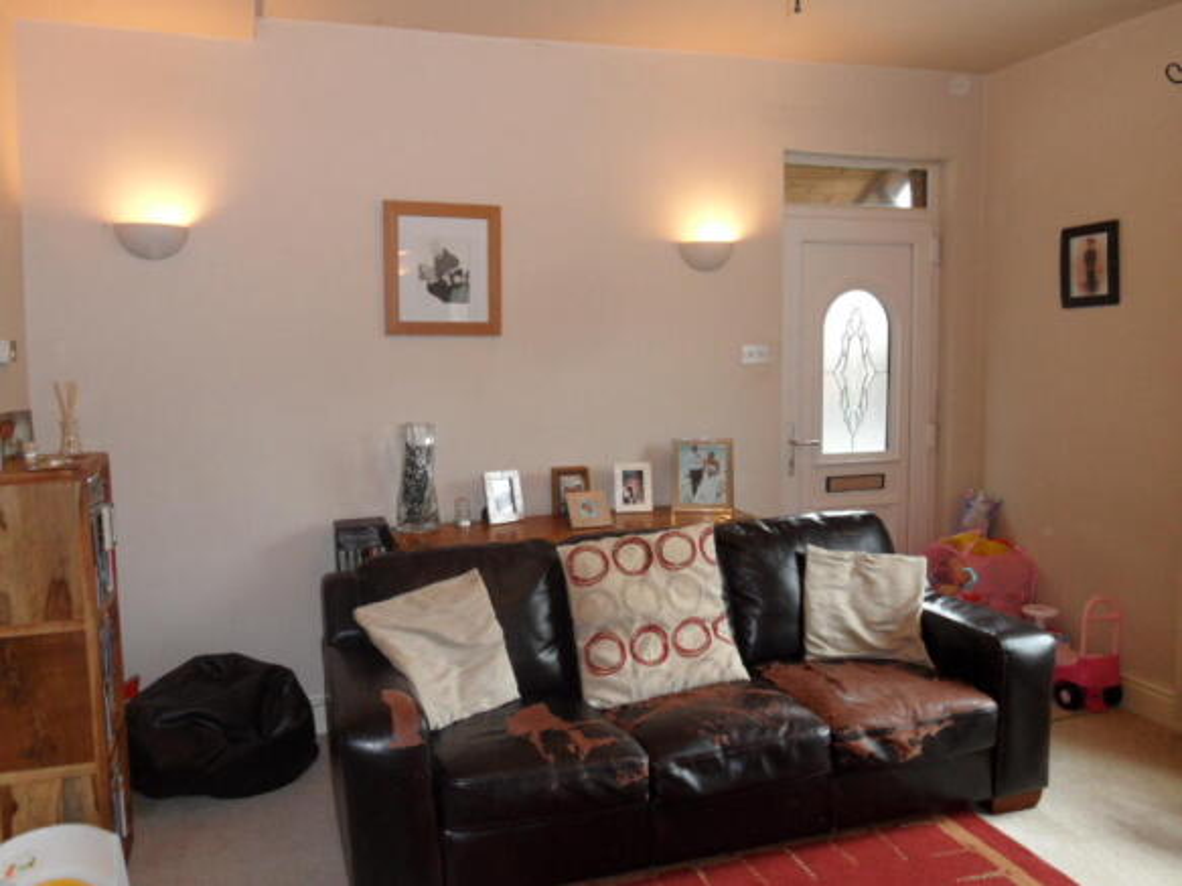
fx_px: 956
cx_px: 591
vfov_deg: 49.7
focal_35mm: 28
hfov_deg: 63.5
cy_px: 443
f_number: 3.4
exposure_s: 1/30
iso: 200
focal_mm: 4.6
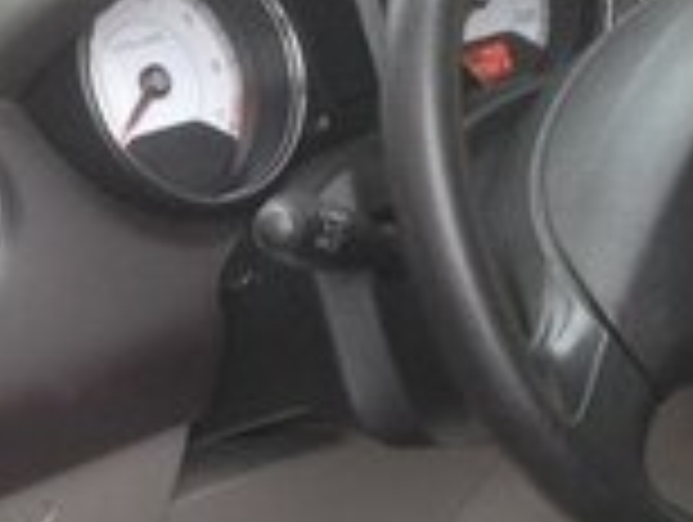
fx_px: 2827
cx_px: 328
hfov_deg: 14.0
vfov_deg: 10.2
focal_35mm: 141
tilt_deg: -31.3
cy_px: 785
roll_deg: -1.5
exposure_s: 1/30
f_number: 2.4
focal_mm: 4.12
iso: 50
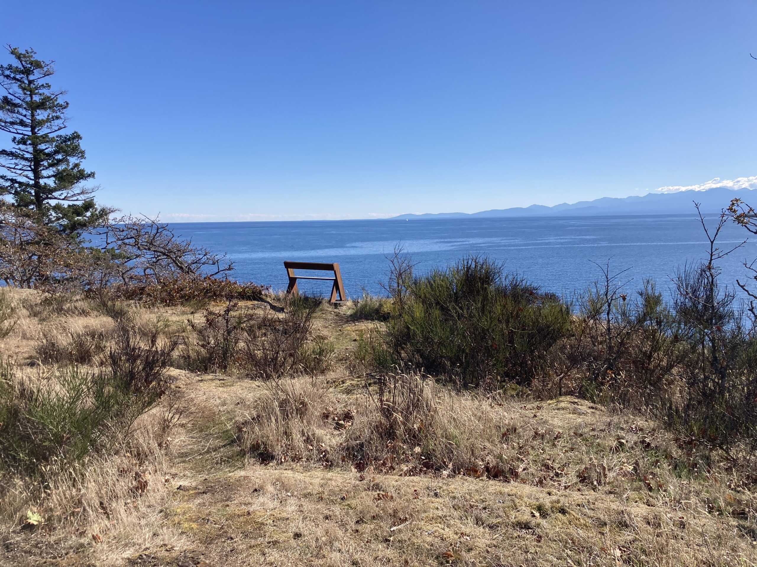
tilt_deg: -4.6
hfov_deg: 63.4
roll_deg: +1.1
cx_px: 378
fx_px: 612
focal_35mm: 28
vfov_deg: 49.7
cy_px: 284
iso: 20
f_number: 1.8
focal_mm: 3.99
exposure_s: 1/2525
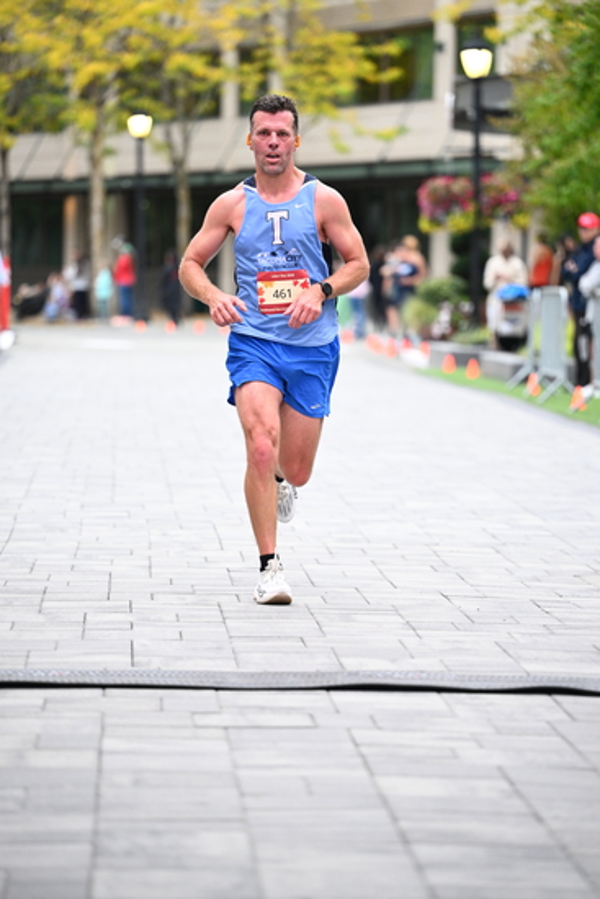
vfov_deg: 14.6
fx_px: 3498
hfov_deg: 9.8
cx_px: 300
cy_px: 450
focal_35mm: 140
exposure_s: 1/800
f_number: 2.8
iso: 1600
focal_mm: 140
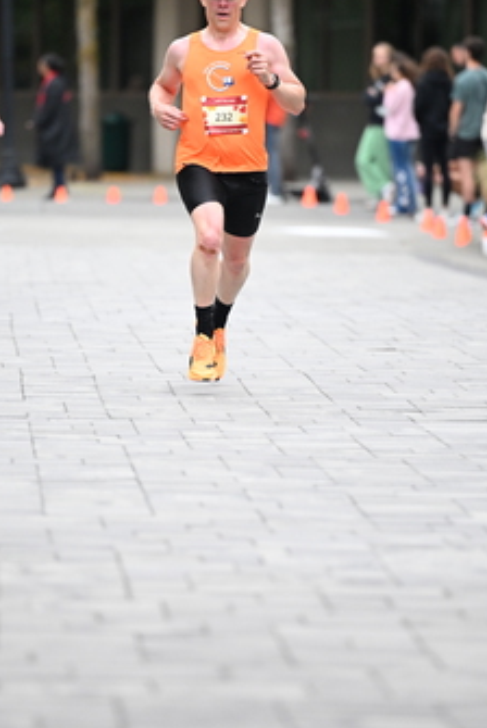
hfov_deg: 4.3
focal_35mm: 320
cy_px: 289
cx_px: 236
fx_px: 6479
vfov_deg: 6.4
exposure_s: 1/1000
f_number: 2.8
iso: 1600
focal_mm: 195
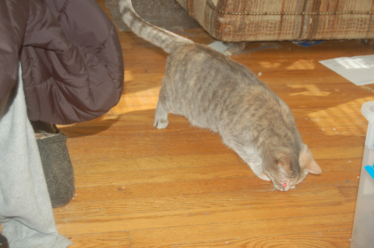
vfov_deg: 22.2
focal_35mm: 61
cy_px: 126
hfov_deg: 32.9
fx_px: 633
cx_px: 186
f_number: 5
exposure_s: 1/60
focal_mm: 40
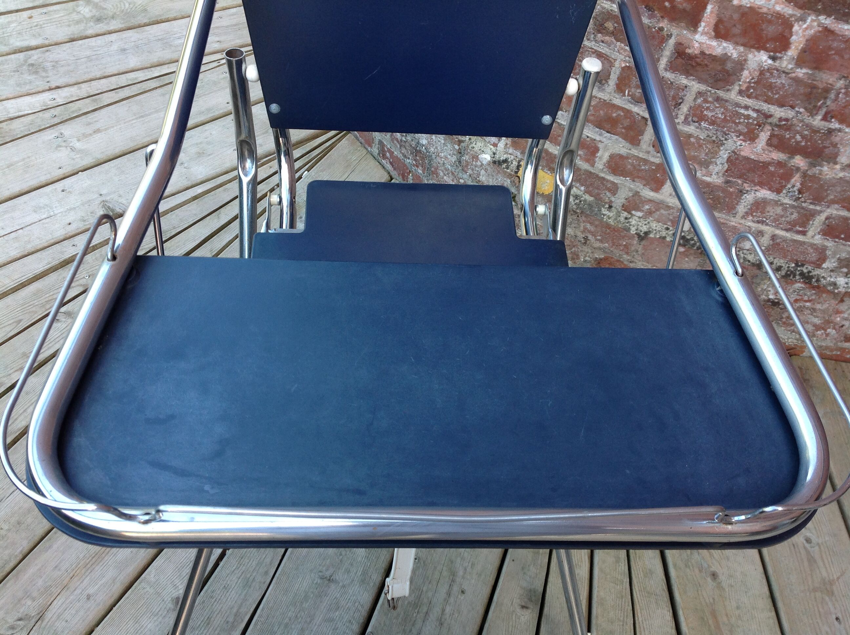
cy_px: 318
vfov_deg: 40.6
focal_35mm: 35
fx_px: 858
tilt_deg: -52.9
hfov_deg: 52.7
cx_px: 425
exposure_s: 1/120
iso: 64
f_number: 2.4
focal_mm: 4.28
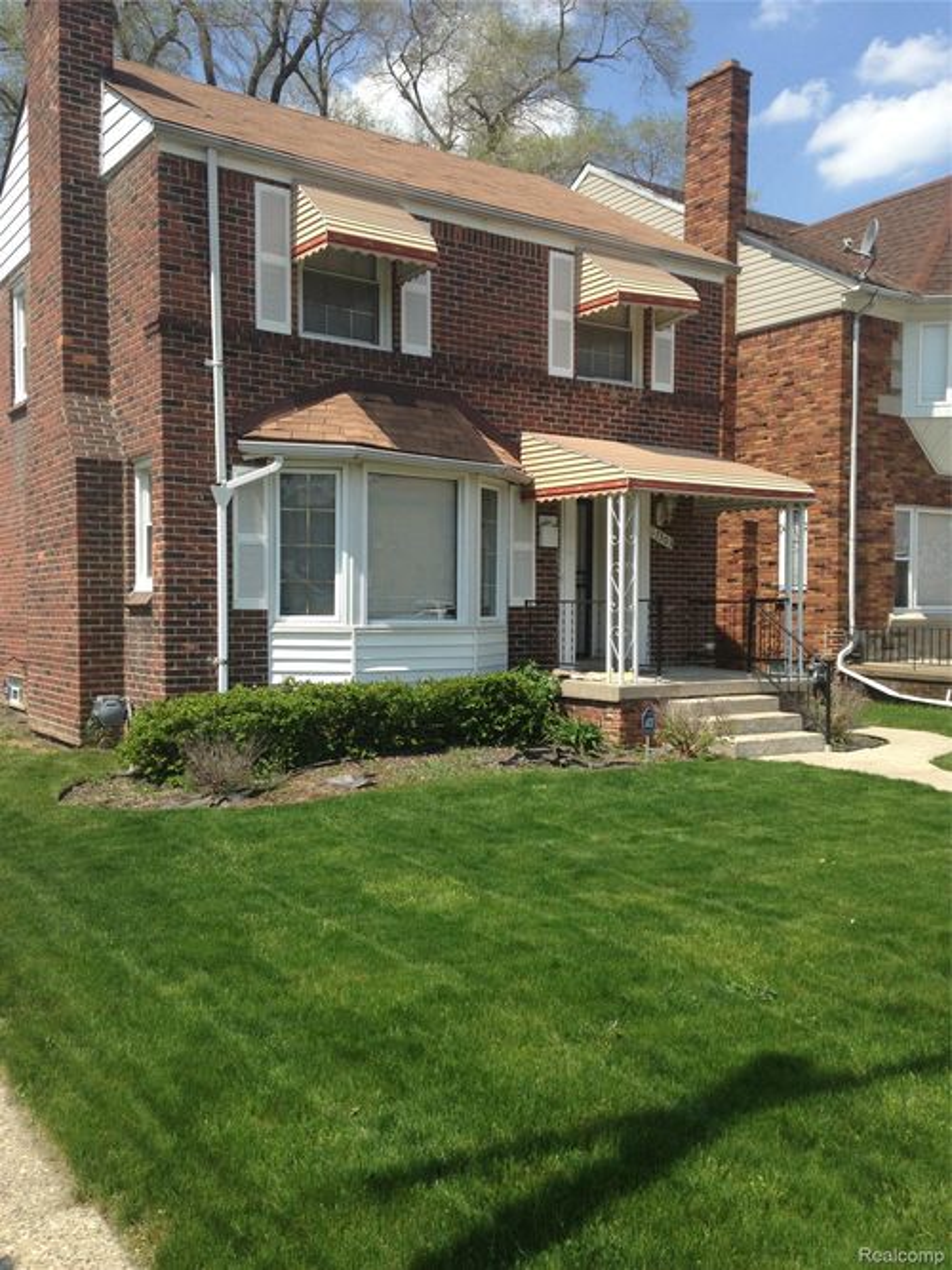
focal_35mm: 33
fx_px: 1210
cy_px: 635
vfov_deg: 55.4
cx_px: 476
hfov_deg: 42.9
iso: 50
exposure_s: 1/1261
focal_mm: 4.12
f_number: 2.4
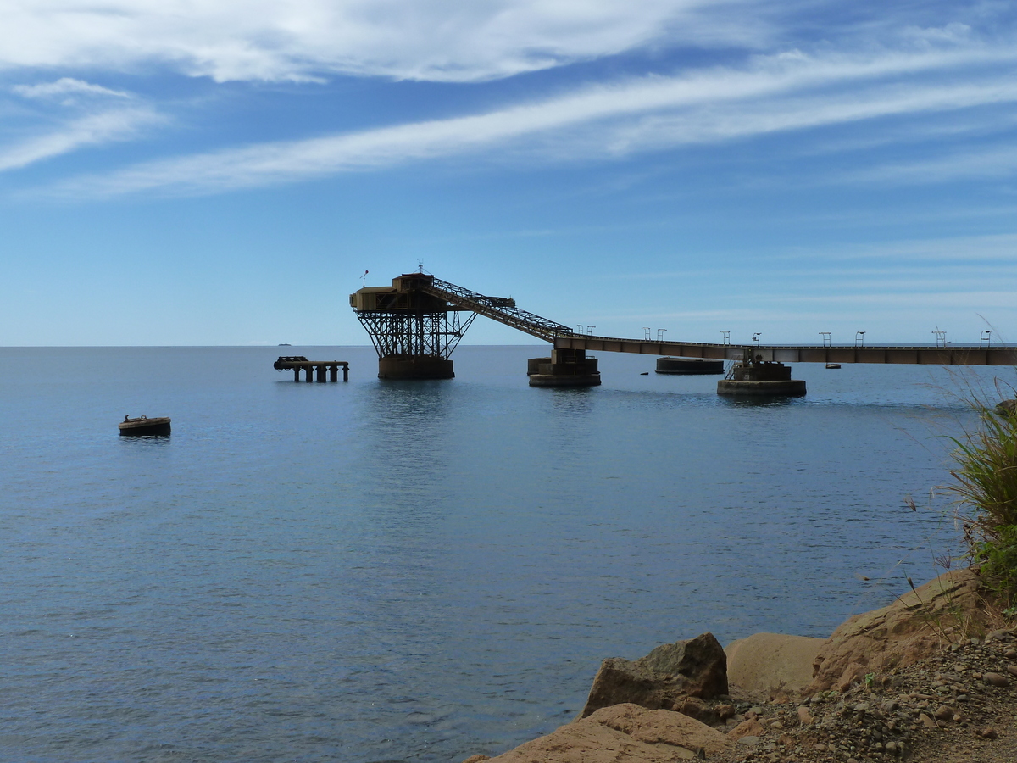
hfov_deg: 50.1
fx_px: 1087
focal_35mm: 37
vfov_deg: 38.7
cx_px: 508
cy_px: 382
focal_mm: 6.1
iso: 125
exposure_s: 1/500
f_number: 5.6
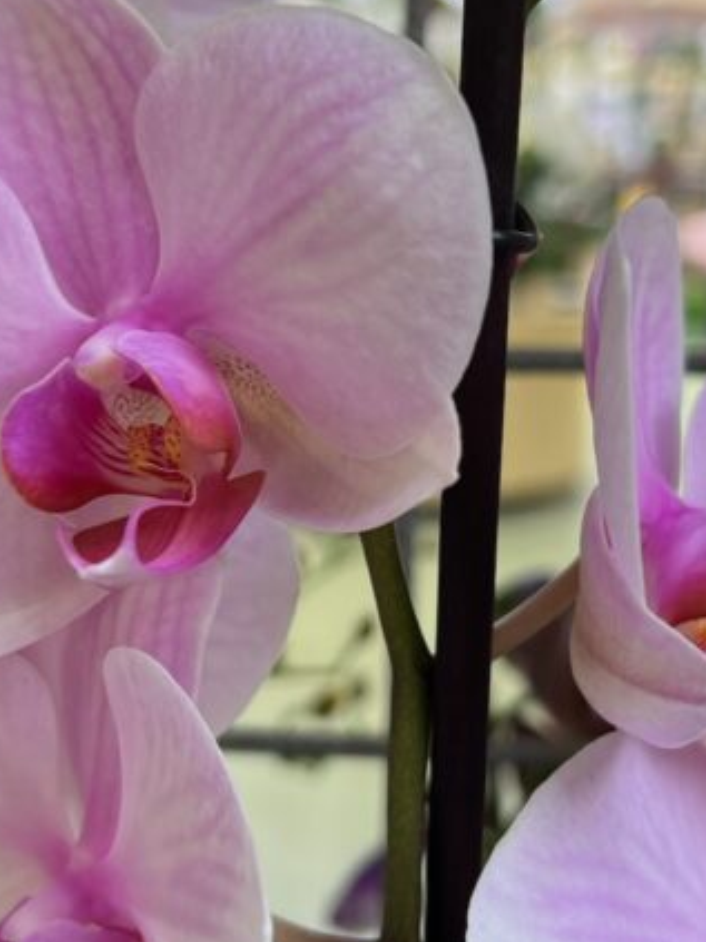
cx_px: 323
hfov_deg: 23.3
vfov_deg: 30.7
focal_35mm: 63
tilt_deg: -8.2
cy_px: 401
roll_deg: -1.8
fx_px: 1714
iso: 40
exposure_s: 1/128
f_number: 1.5
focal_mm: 5.7
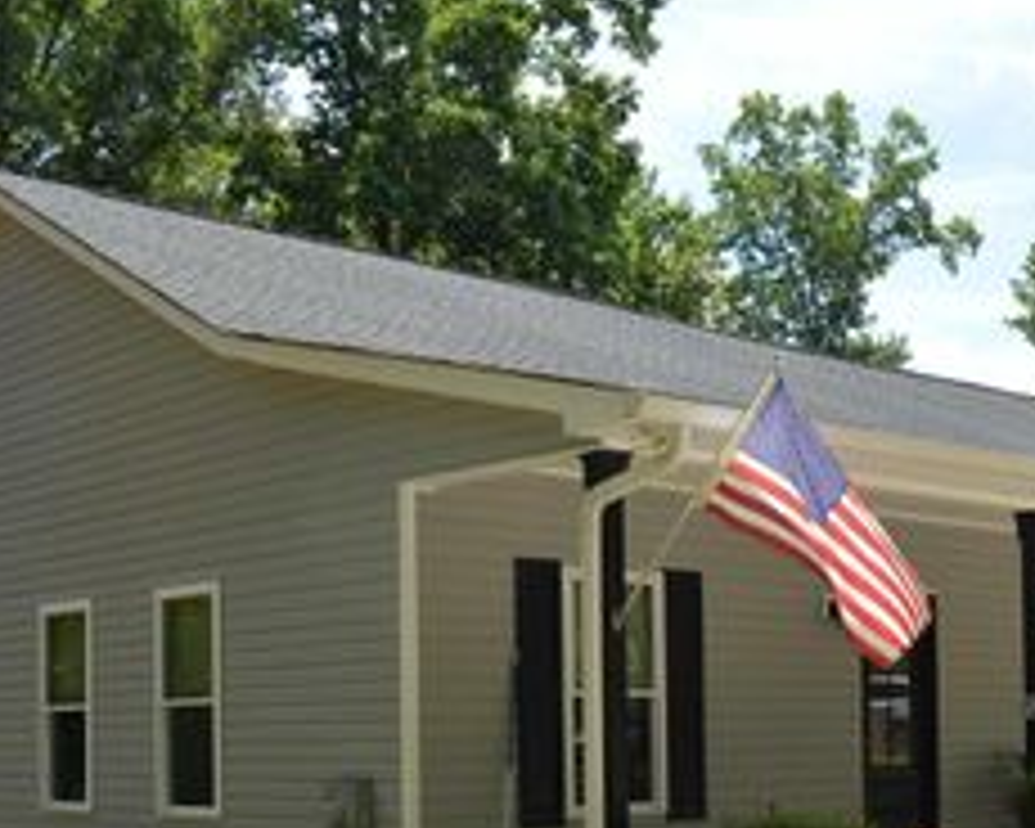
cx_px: 819
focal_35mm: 55
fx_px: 1685
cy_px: 693
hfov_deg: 33.2
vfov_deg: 26.9
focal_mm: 18
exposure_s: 1/200
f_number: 8
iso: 100
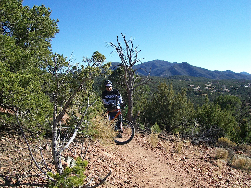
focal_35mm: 36
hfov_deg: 51.4
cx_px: 126
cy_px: 94
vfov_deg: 39.7
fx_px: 261
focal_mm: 6
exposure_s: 1/250
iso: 64
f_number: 4.8
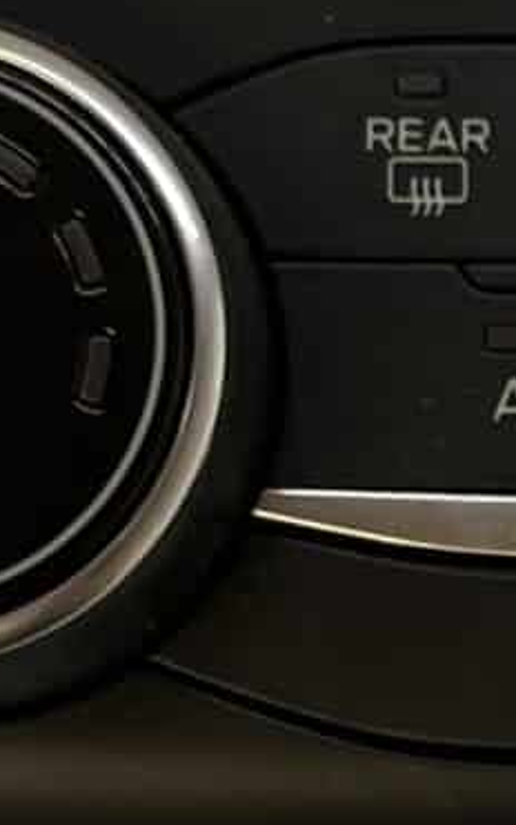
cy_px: 1163
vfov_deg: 10.7
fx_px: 4273
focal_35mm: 190
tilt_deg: -74.3
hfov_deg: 6.6
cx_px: 1139
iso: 80
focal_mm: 5.1
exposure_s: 1/100
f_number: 1.6
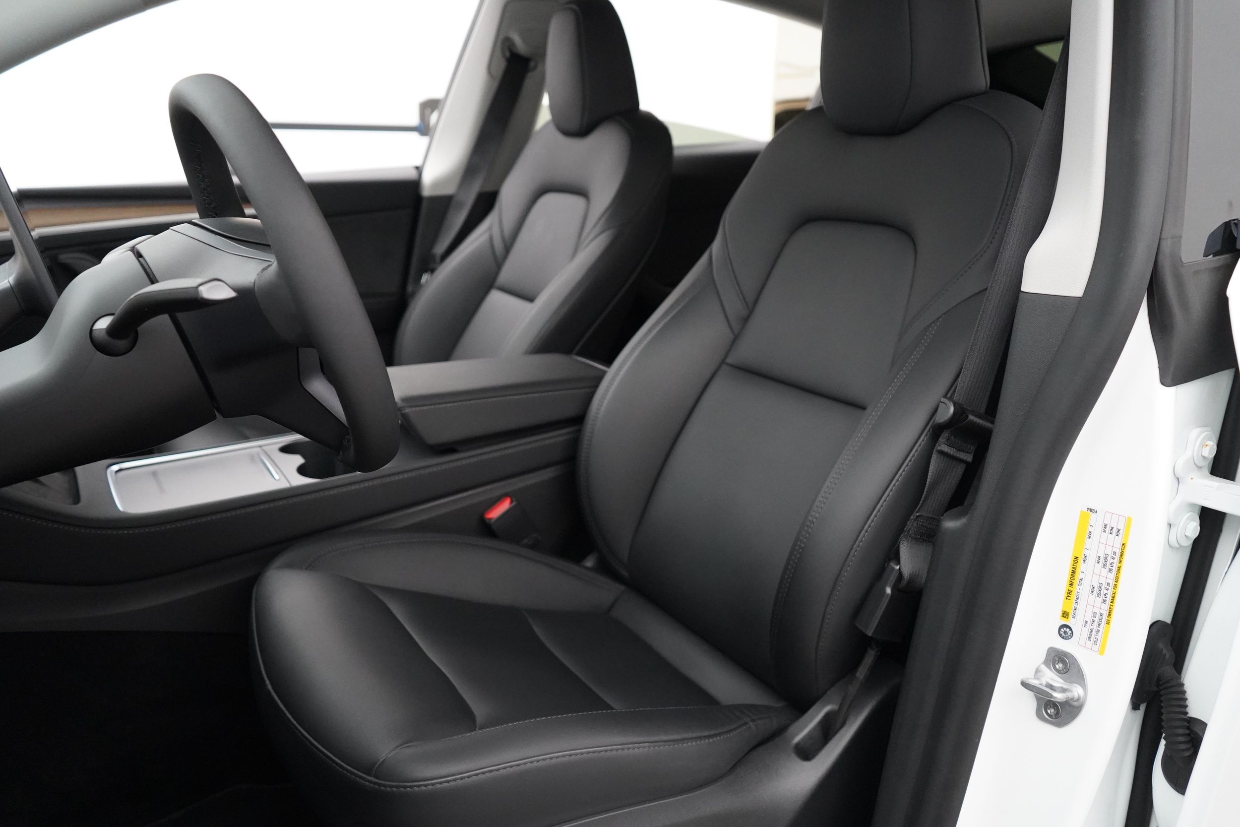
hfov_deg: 65.5
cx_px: 620
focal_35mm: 28
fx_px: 964
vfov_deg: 46.4
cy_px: 414
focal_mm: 28
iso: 8000
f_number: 3.5
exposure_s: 1/160
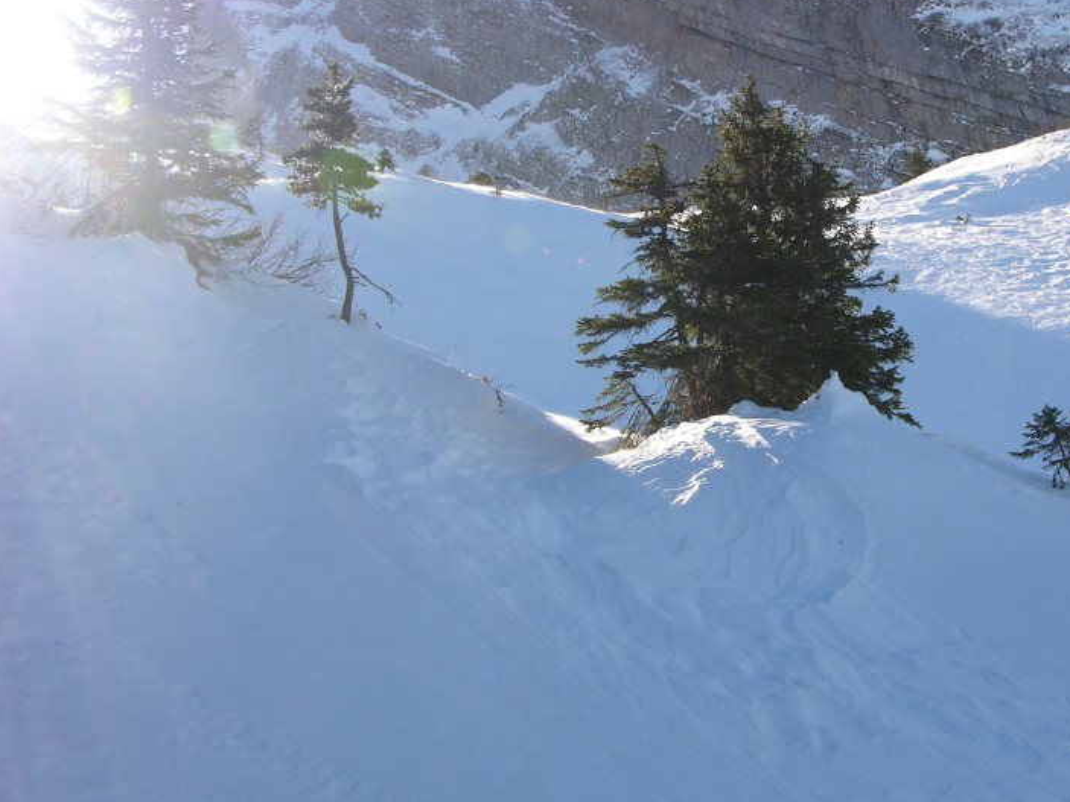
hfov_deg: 36.9
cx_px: 749
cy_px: 295
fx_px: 1576
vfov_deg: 28.4
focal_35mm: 51
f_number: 5.6
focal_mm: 8.9
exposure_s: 1/184
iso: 50
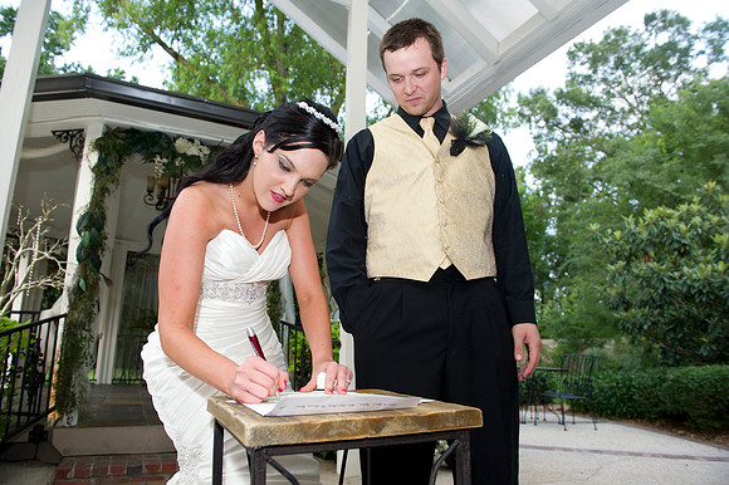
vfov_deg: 53.1
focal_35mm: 24
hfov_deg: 73.8
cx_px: 364
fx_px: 486
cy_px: 242
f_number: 4.5
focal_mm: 24
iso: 800
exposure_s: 1/125
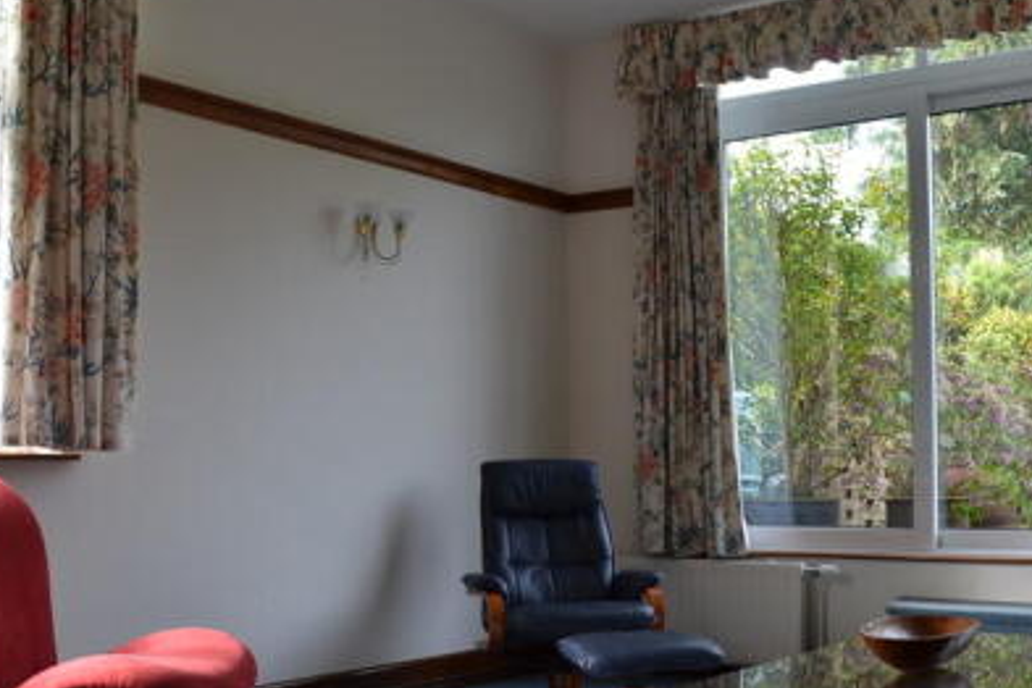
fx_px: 1290
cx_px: 569
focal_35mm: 45
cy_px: 387
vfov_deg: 29.8
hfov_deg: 43.5
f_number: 5.6
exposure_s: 1/60
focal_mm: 18
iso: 200
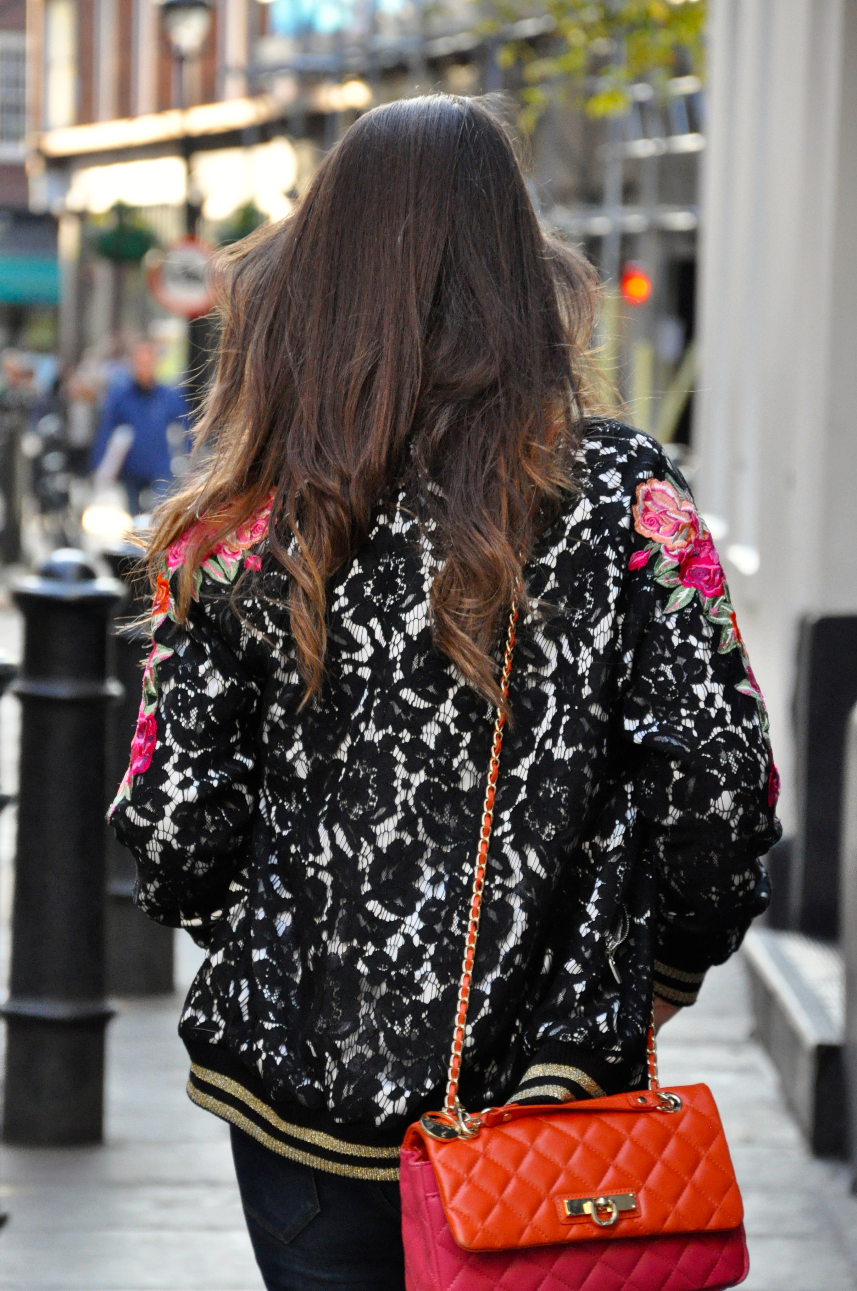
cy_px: 649
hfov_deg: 7.4
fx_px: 6644
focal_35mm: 186
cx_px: 353
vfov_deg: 11.1
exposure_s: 1/200
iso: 1600
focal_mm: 105
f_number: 5.6
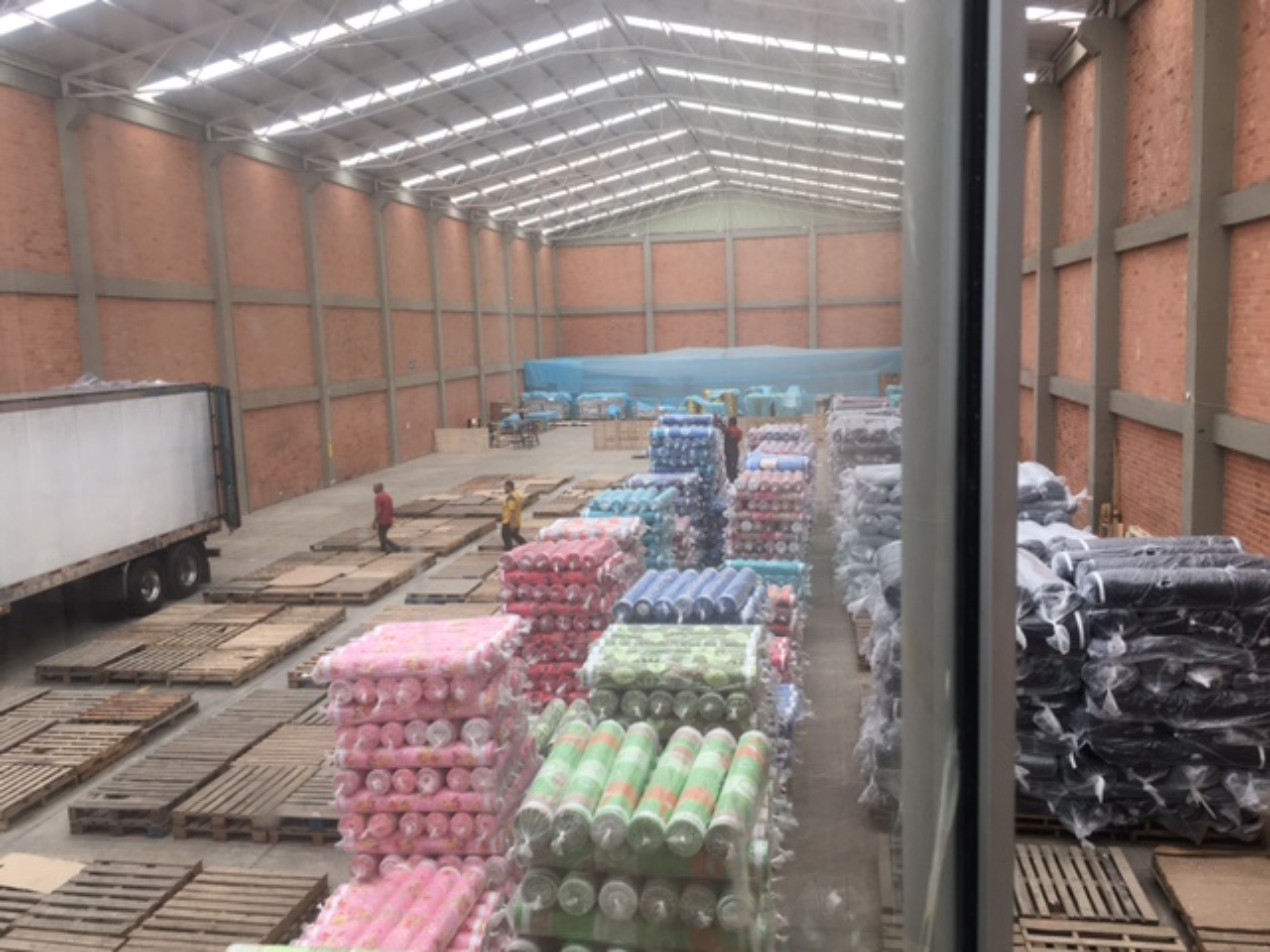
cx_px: 635
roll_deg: +1.7
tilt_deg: -7.8
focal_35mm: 29
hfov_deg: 61.7
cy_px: 476
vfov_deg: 48.2
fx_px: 1064
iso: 32
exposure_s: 1/60
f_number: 2.2
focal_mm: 4.15
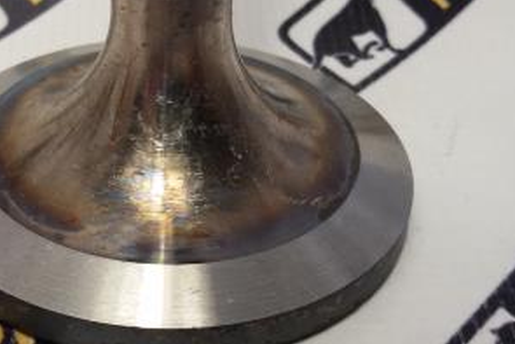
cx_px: 189
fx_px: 844
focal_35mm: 59
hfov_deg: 33.7
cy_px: 141
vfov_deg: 23.0
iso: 50
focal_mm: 2.93
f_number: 2.4
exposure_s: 1/33
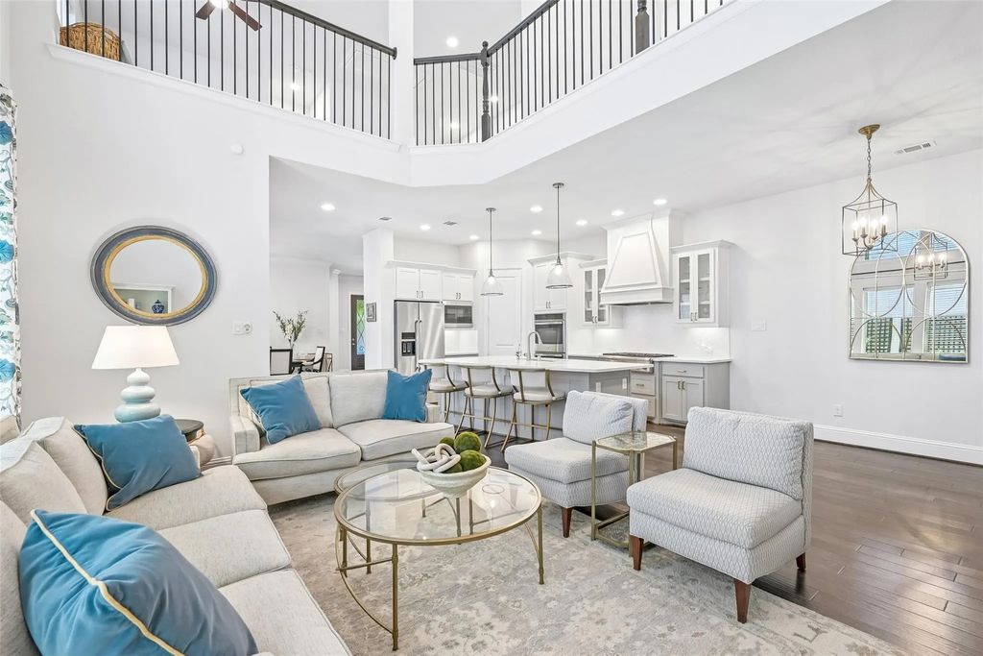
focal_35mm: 16
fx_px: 423
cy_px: 328
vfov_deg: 75.5
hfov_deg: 98.5
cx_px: 492
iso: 400
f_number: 8
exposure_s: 1/15
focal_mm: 15.5
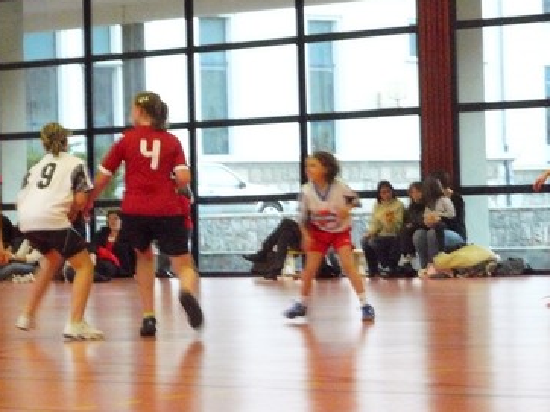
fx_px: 2969
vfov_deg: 7.9
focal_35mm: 187
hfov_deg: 10.6
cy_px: 180
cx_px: 286
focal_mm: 26.8
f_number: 8
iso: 1250
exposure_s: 1/30
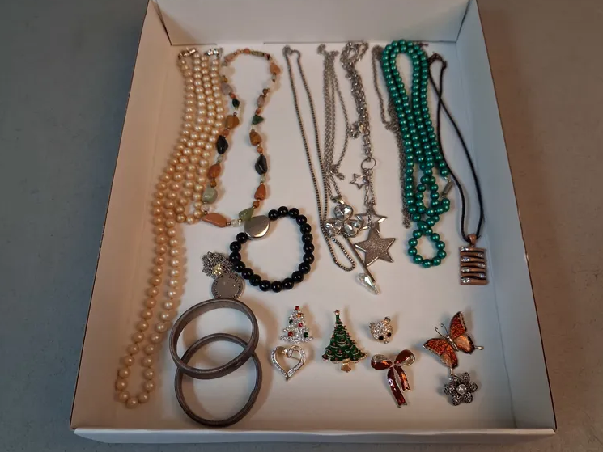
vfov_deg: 48.2
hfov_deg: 61.6
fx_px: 505
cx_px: 309
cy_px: 237
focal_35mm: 29
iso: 320
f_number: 1.8
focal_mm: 4
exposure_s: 1/100
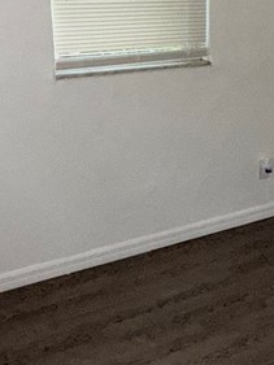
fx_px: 538
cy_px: 96
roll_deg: -0.8
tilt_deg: -11.8
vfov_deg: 36.7
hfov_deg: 28.1
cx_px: 208
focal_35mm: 51
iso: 200
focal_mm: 2.22
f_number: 2.2
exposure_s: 1/60
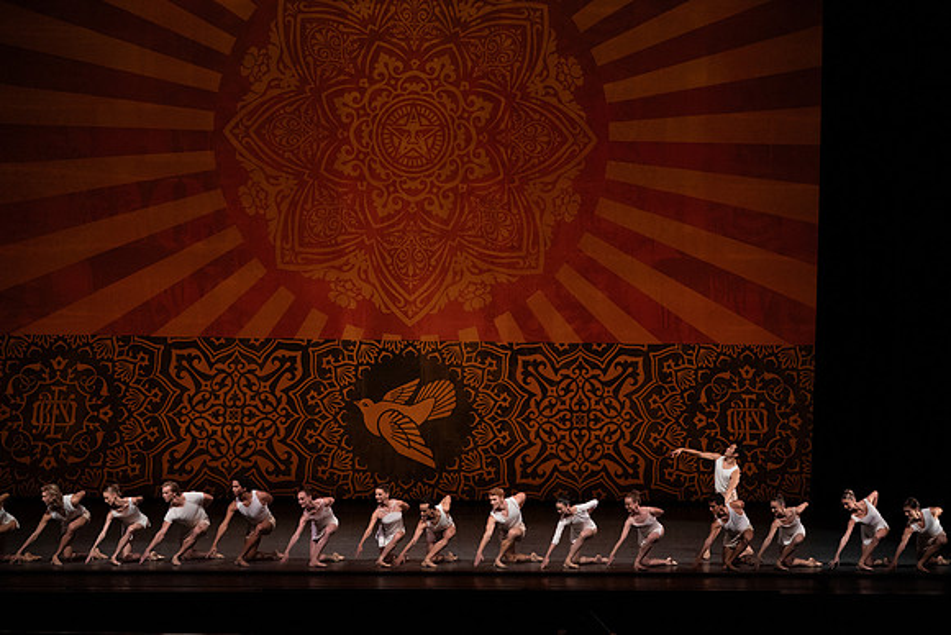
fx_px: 2642
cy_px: 318
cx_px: 476
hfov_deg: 20.4
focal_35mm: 100
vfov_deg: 13.7
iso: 6400
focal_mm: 100
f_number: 8
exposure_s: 1/400
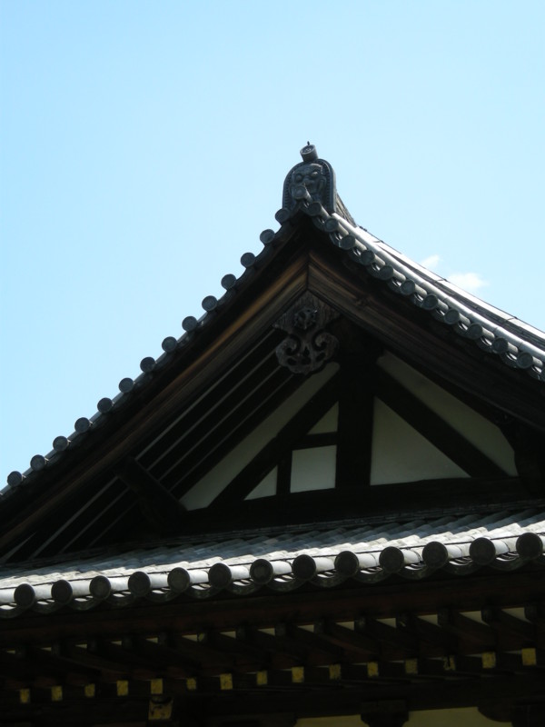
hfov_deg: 17.6
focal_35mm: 84
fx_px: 1763
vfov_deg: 23.3
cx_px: 272
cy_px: 364
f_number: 4.1
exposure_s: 1/310
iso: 50
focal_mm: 13.7
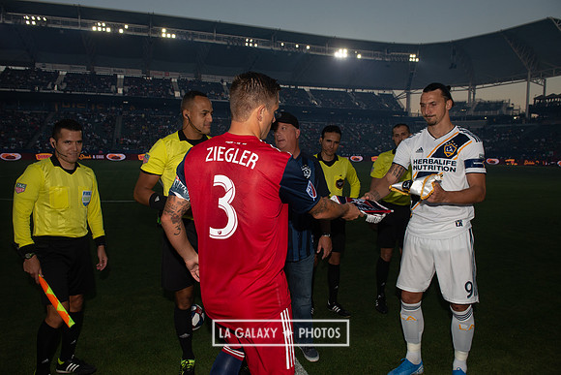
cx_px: 280
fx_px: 374
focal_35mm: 24
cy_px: 188
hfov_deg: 73.7
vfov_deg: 53.2
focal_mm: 24
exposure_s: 1/640
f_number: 7.1
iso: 800
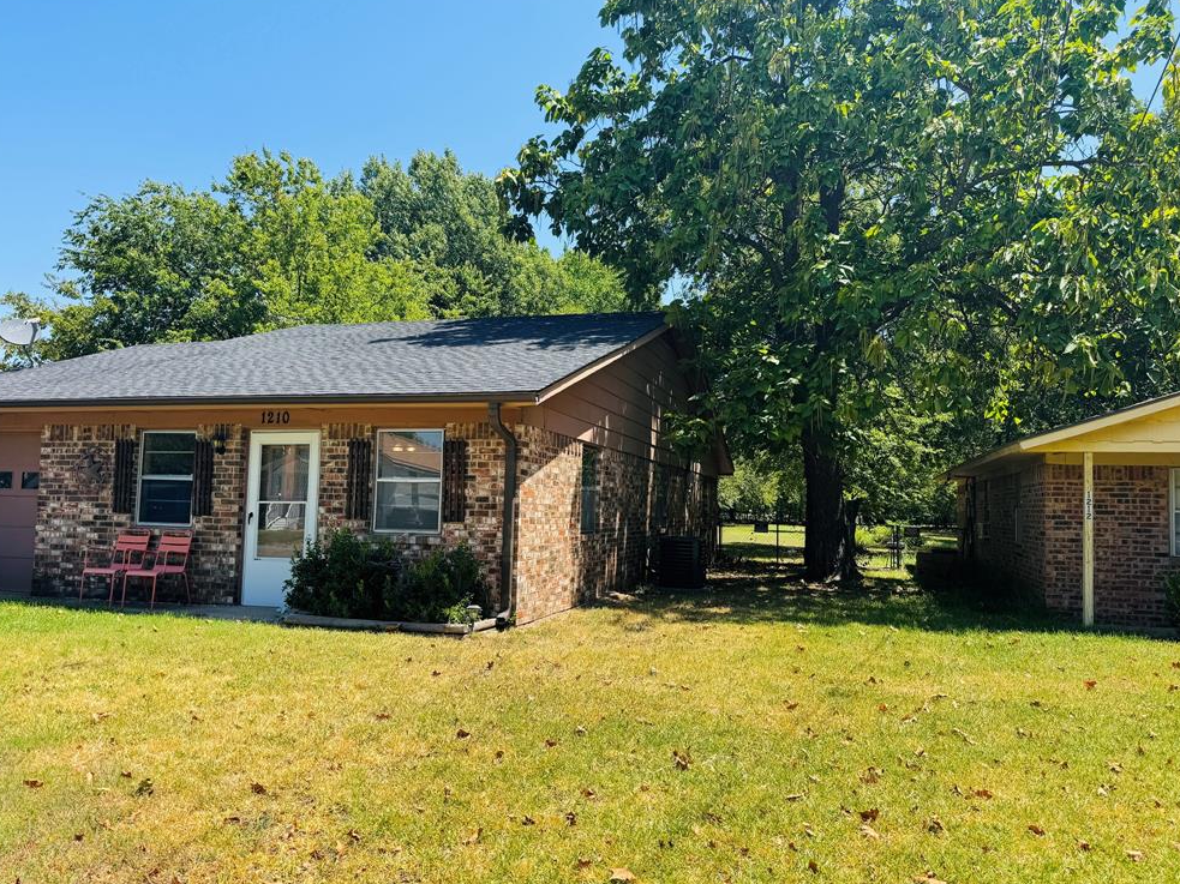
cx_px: 579
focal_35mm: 25
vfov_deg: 54.9
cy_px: 445
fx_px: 852
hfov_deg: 69.4
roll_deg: -1.1
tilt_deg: +3.3
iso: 80
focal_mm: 6.76
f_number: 1.78
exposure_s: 1/2415
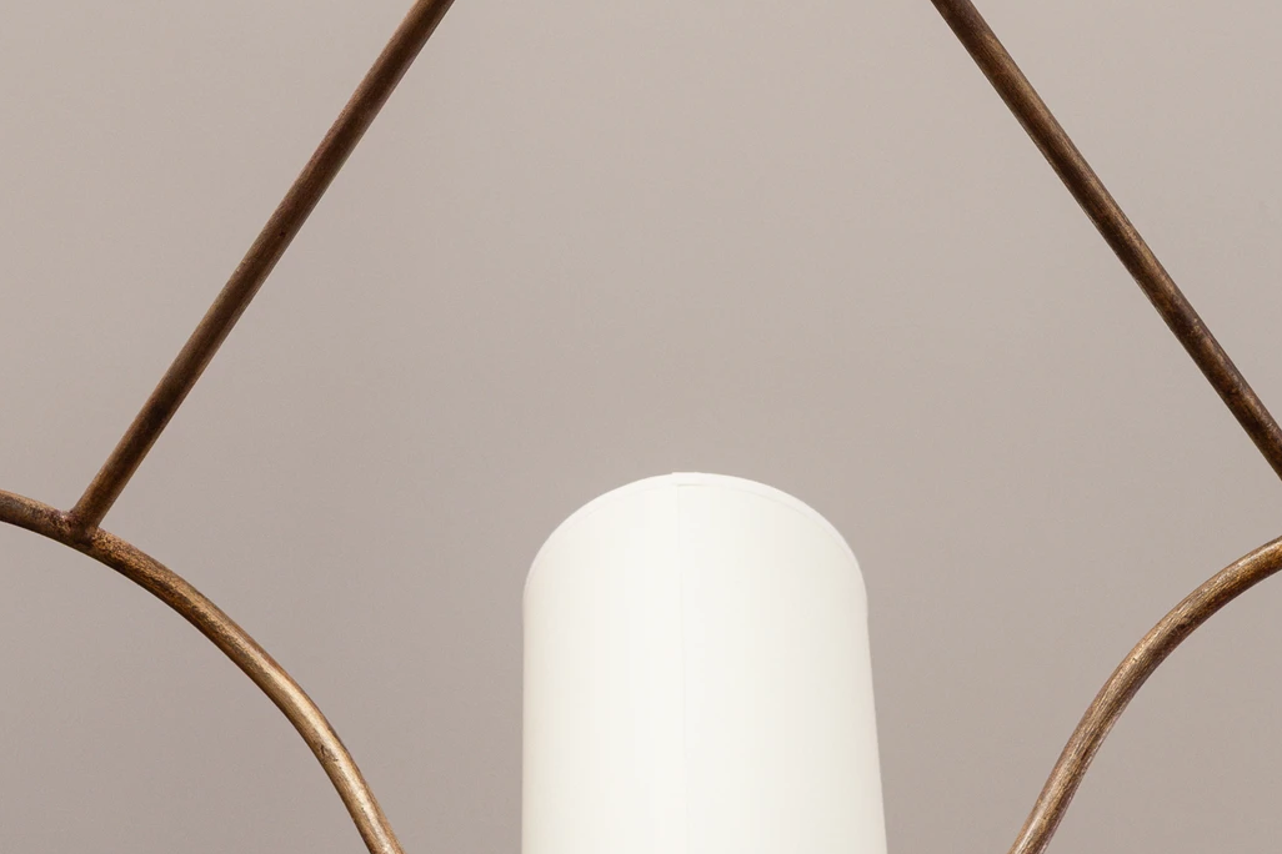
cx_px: 725
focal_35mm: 131
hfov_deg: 15.6
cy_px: -291
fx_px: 4665
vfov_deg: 10.2
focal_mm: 35
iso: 200
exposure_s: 1/40
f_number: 8
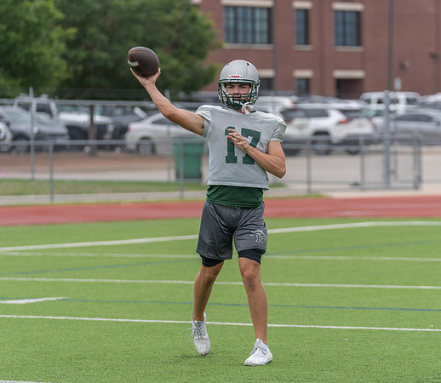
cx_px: 233
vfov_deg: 7.9
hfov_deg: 9.1
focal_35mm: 205
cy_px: 186
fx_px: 2765
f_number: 3.5
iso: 200
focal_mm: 159
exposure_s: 1/1250
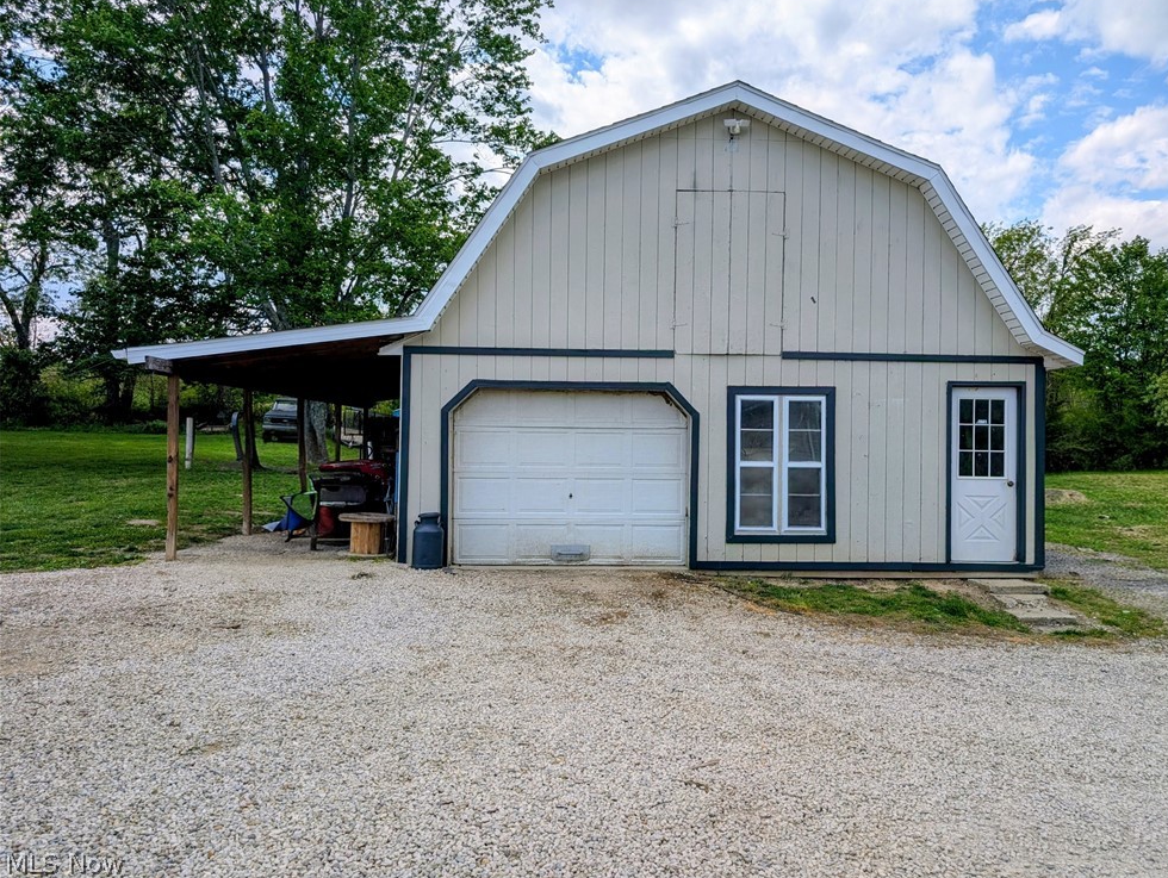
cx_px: 607
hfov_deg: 69.3
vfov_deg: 55.0
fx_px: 844
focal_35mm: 25
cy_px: 425
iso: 22
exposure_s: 1/1484
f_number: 1.68
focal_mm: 6.9
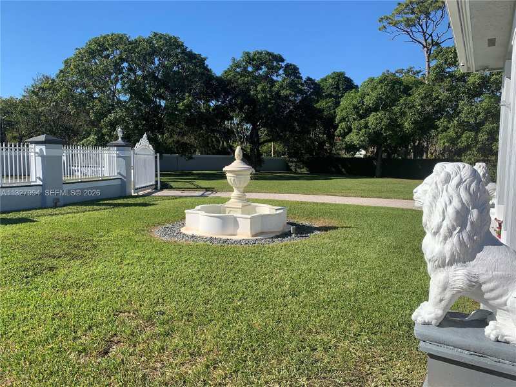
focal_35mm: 26
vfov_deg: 53.1
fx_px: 388
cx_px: 258
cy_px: 194
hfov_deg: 67.3
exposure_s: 1/1661
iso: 25
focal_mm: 4.25
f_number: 1.8
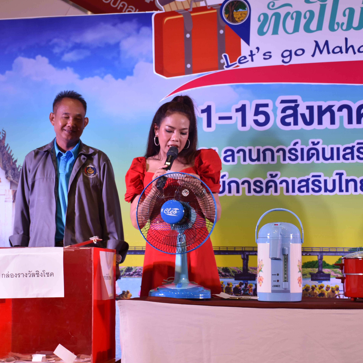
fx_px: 973
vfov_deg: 21.1
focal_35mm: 82
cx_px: 132
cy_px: 180
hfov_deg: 21.1
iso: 400
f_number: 4.5
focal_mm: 42
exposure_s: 1/80
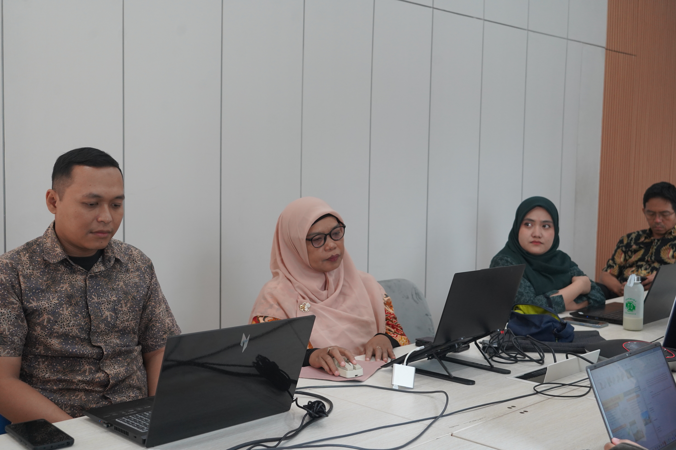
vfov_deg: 31.2
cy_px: 225
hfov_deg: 45.4
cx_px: 338
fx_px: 807
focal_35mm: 43
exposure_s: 1/160
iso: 1600
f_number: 5.6
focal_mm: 43
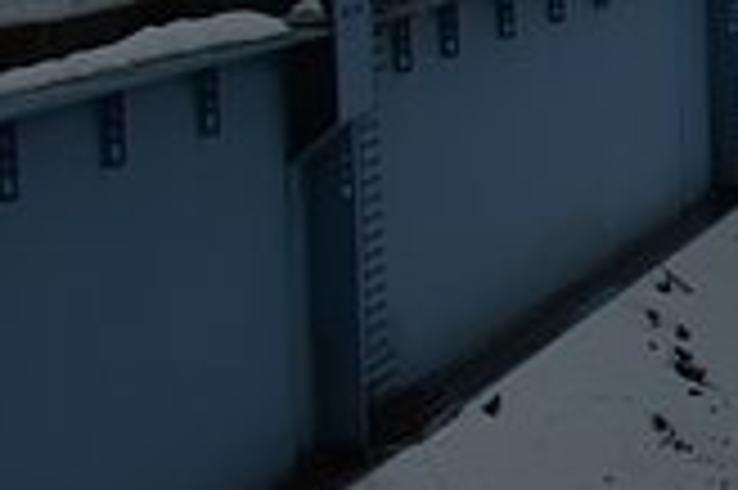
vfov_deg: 8.7
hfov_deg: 11.2
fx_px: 3195
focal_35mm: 156
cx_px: 1719
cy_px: -58
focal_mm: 17
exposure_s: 1/60
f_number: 8
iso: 200
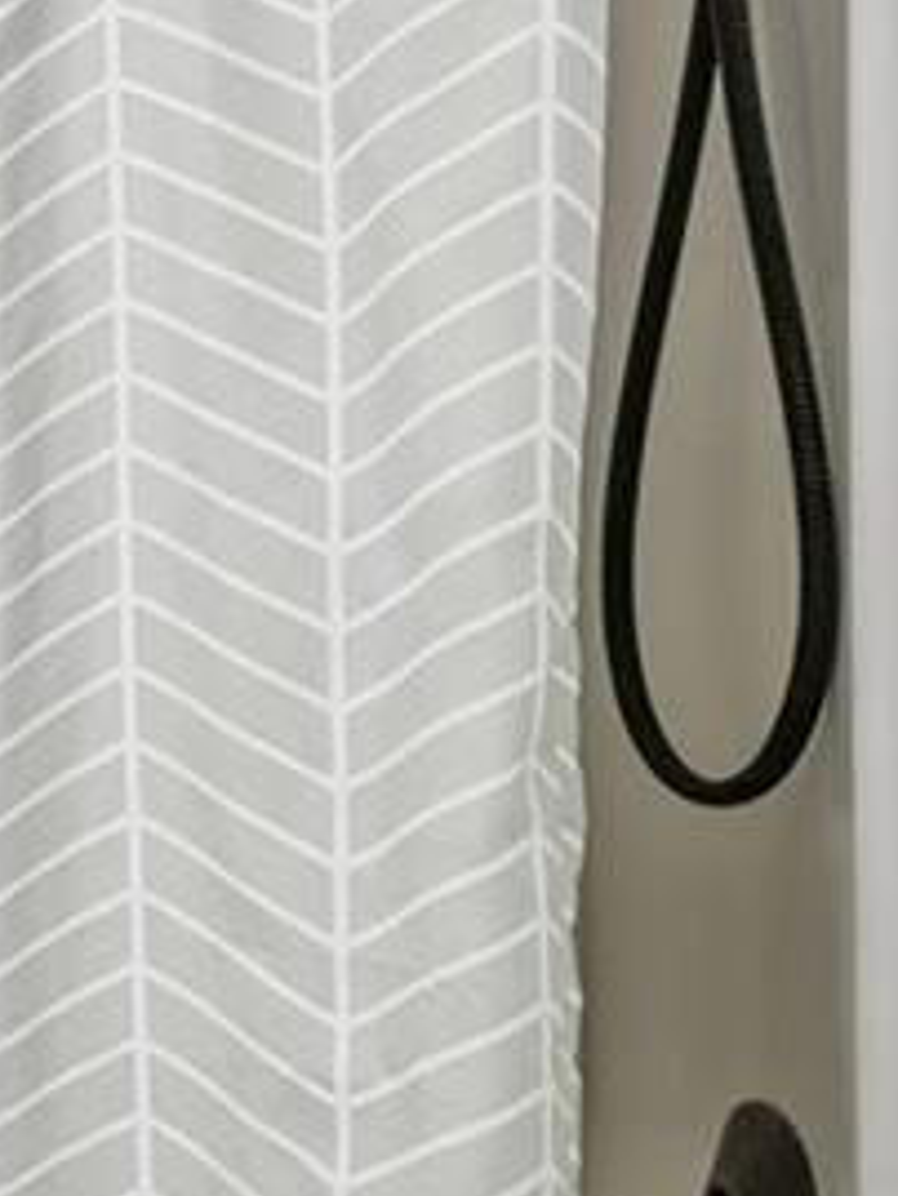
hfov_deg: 11.1
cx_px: -1836
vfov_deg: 24.3
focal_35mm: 80
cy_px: 436
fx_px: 2765
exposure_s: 1/40
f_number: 8
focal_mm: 14
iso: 400
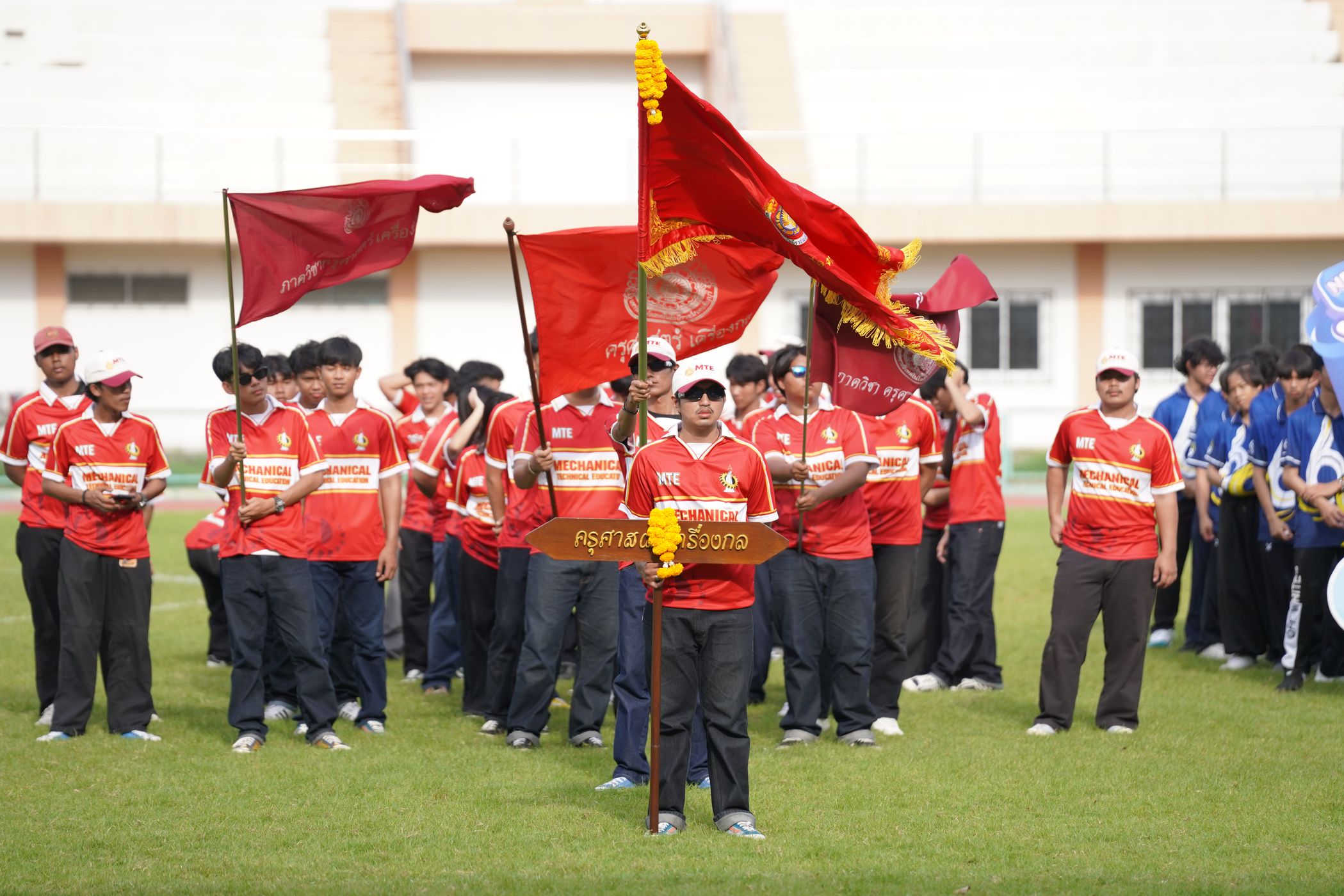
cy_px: 448
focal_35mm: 194
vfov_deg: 7.1
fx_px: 7242
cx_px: 672
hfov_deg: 10.6
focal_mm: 194
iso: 500
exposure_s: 1/4000
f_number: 2.8
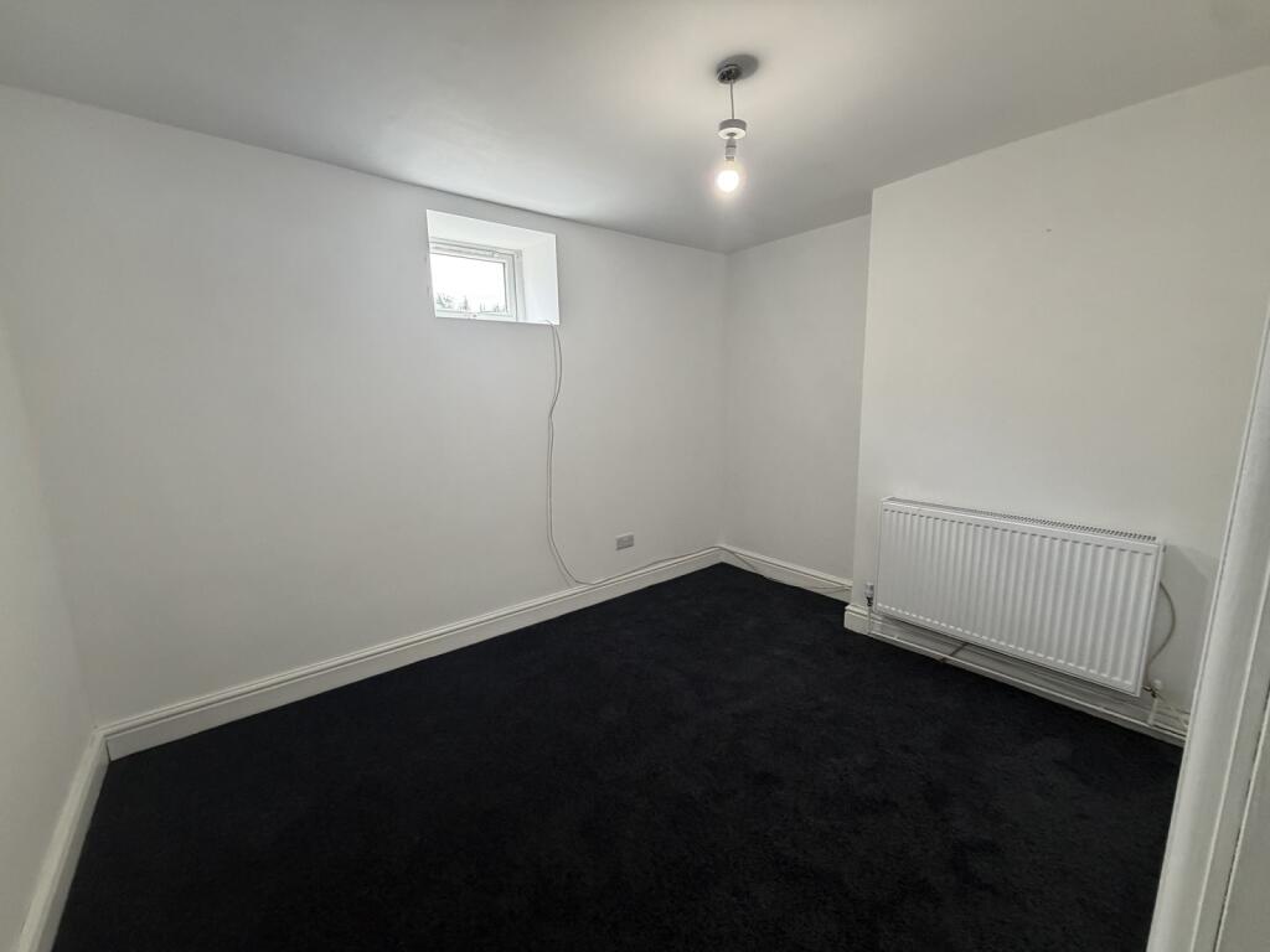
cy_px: 476
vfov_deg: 85.7
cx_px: 635
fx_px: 514
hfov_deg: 102.1
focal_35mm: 14
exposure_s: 1/100
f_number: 2.2
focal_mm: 2.22
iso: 320
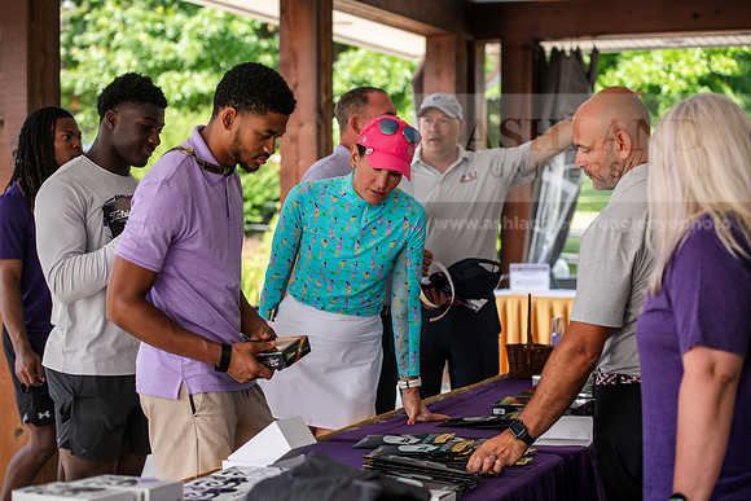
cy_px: 250
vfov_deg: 19.5
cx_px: 376
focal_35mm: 70
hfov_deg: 28.8
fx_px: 1461
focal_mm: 70
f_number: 3.5
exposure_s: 1/400
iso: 250
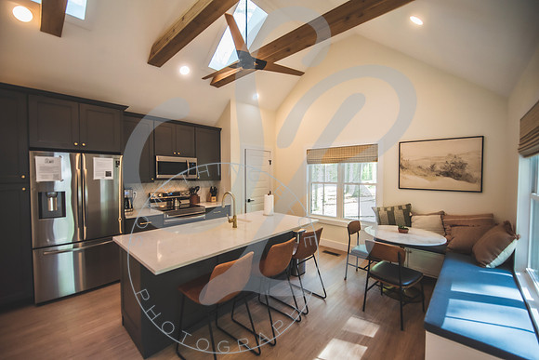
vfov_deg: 80.1
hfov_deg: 103.1
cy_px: 180
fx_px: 214
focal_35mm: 14
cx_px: 266
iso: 1000
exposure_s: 1/400
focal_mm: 14
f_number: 2.8
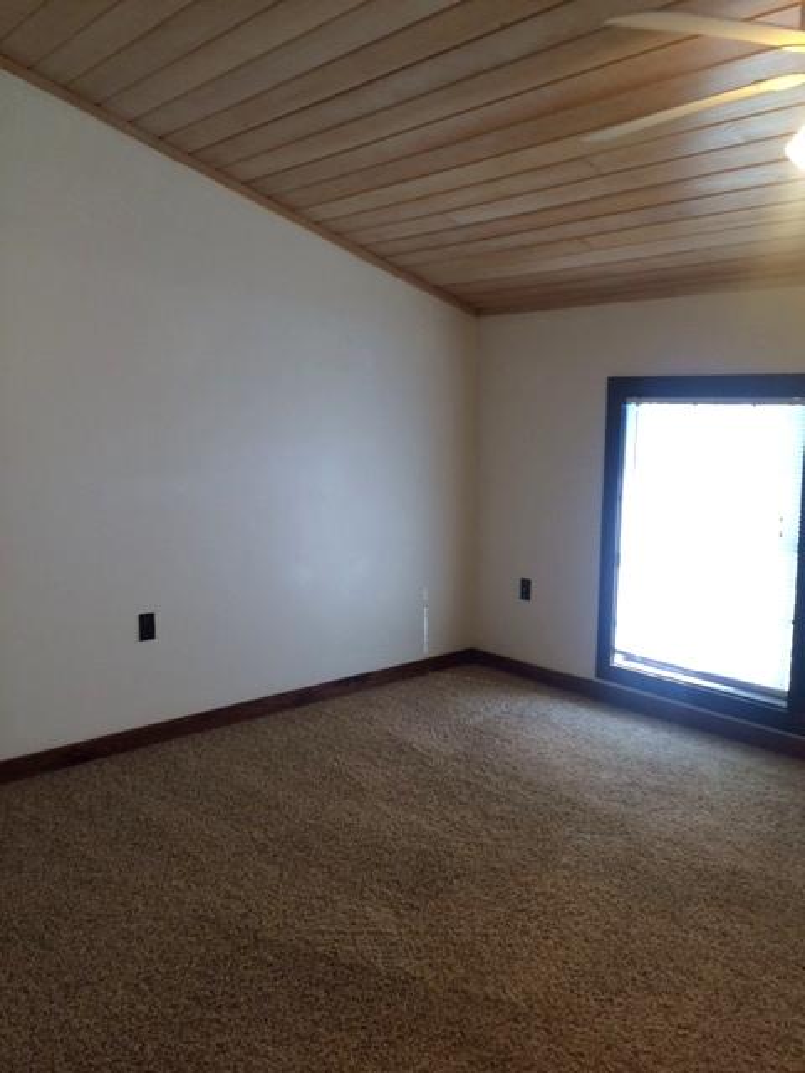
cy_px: 536
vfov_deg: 61.7
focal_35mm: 29
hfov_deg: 48.2
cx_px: 402
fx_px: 899
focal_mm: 4.15
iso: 64
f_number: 2.2
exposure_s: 1/30
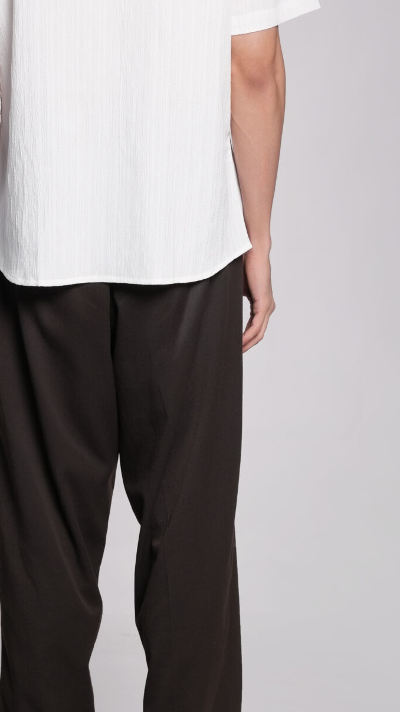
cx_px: 129
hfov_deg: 9.3
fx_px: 2463
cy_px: 256
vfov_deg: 16.4
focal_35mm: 131
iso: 200
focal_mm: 58.7
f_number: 8
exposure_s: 1/160
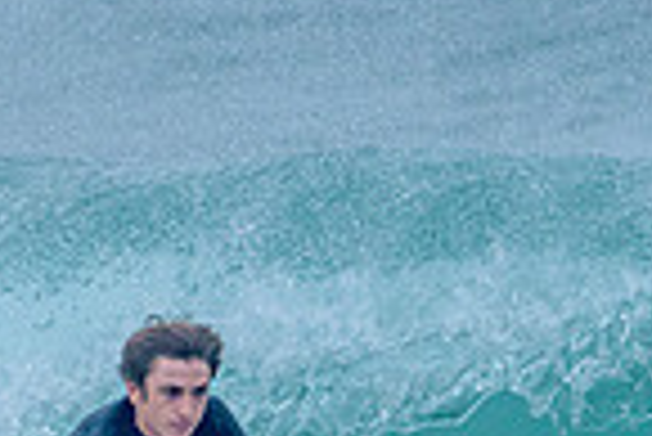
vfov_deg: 0.5
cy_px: 483
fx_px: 45558
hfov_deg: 0.8
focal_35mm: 2513
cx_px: 214
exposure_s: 1/2000
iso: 800
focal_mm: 500
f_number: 5.6
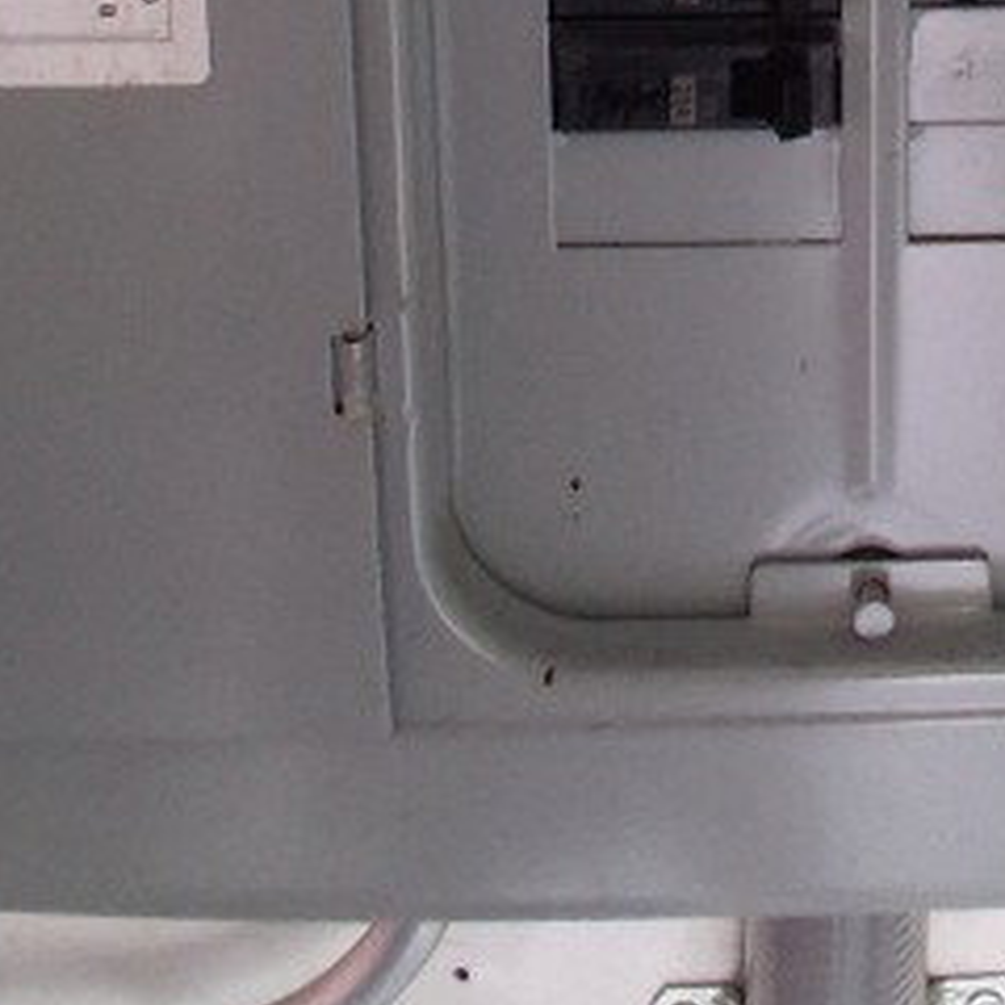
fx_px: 1675
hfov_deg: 31.9
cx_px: 896
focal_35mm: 51
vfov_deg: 25.8
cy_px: -463
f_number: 2.2
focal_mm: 1.4
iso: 250
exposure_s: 1/40
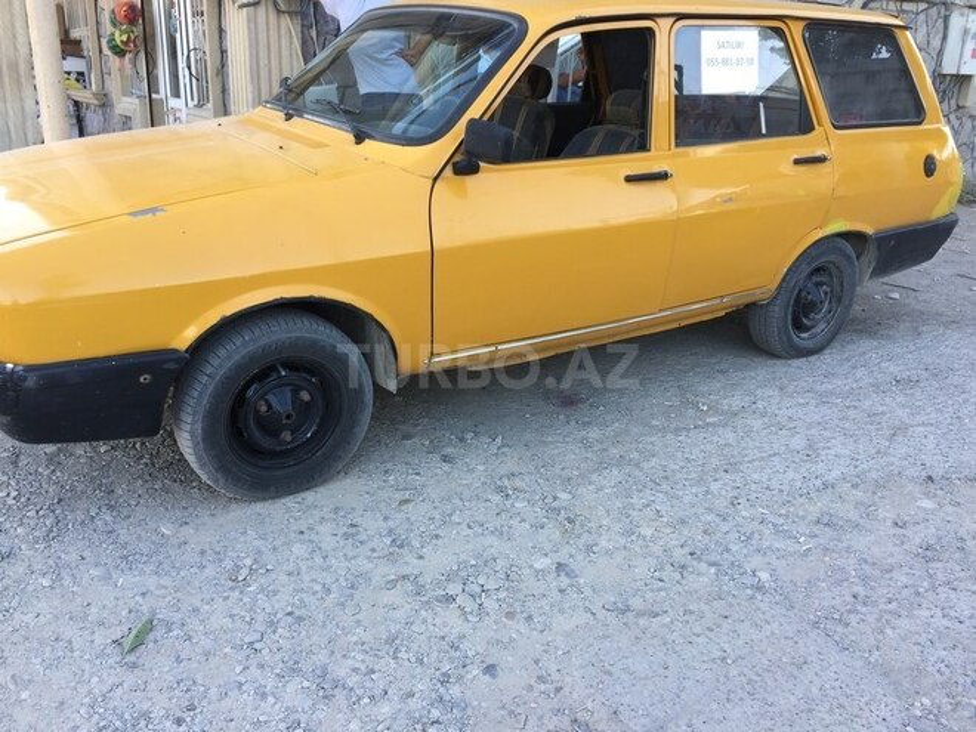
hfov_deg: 61.7
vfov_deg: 48.2
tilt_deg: -18.2
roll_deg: -2.1
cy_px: 366
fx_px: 818
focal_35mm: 29
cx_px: 488
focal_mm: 4.15
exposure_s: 1/100
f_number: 2.2
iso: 32
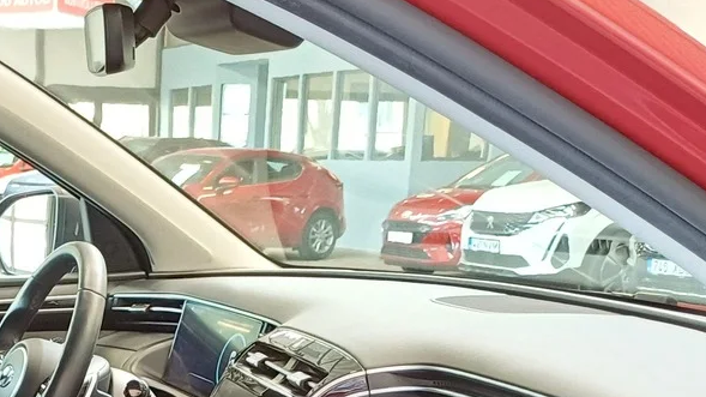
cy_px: 602
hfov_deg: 27.6
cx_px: 72
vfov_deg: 15.1
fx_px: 1385
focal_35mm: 74
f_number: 1.8
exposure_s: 1/20
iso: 640
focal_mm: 4.65
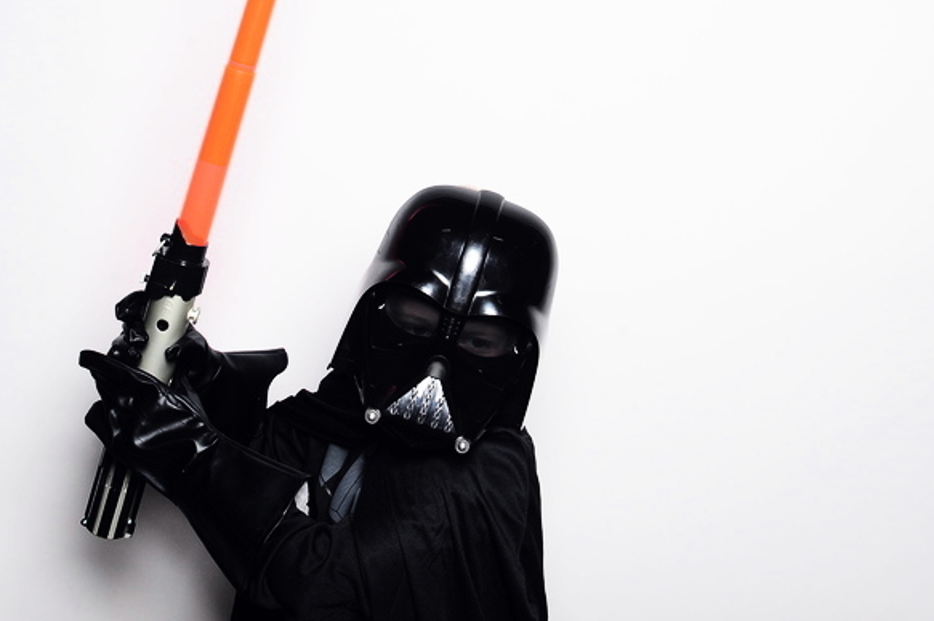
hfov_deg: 28.1
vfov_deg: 18.7
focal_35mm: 72
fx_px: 1867
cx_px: 433
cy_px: 98
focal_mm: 42
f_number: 11
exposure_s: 1/200
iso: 500
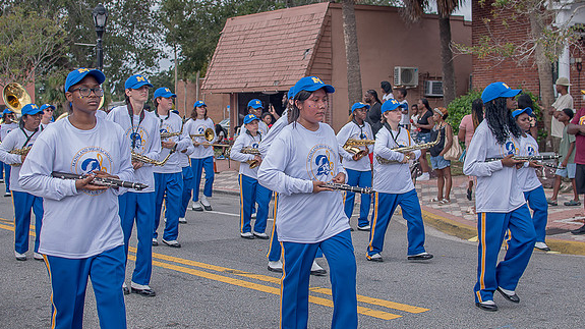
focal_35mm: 55
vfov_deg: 21.8
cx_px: 292
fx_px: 853
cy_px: 163
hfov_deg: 37.9
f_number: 4
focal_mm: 35
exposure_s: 1/500
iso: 100
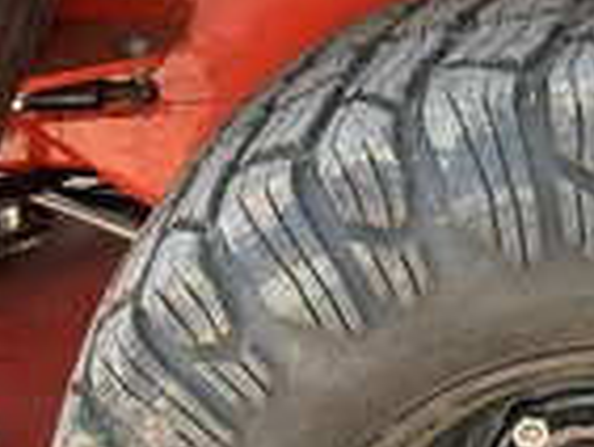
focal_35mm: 82
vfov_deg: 17.1
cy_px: 557
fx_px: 1408
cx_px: 535
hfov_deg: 23.2
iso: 32
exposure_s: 1/172
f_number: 1.8
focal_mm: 3
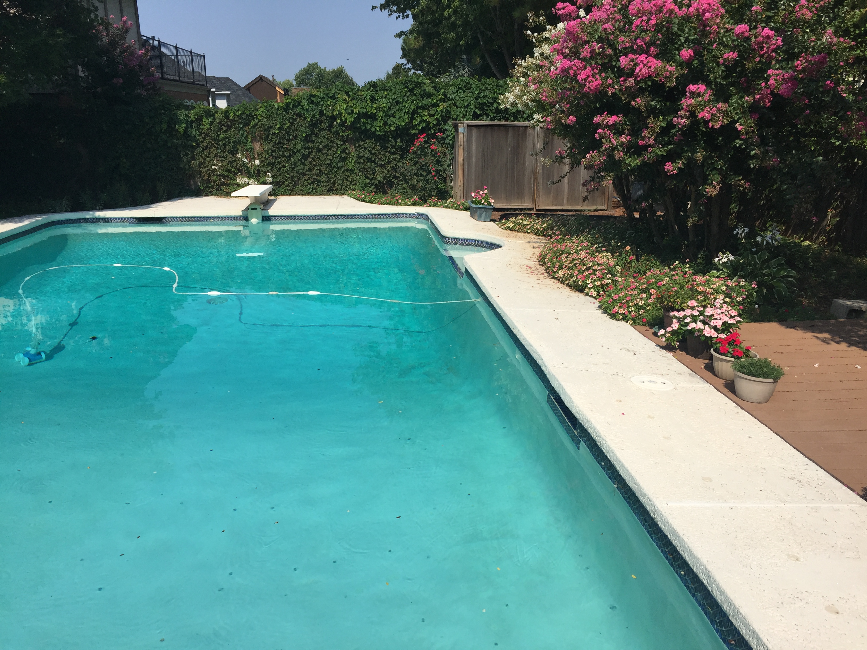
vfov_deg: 48.2
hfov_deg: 61.7
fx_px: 726
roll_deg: +0.3
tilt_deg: -15.2
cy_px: 325
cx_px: 434
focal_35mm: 29
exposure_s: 1/3968
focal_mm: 4.15
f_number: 2.2
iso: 32
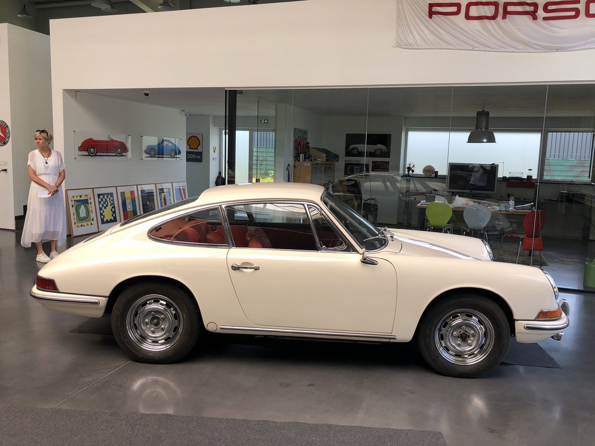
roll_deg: -1.3
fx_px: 481
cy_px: 223
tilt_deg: -7.3
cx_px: 298
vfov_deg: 49.7
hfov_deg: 63.4
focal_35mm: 28
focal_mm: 3.99
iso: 20
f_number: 1.8
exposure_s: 1/149
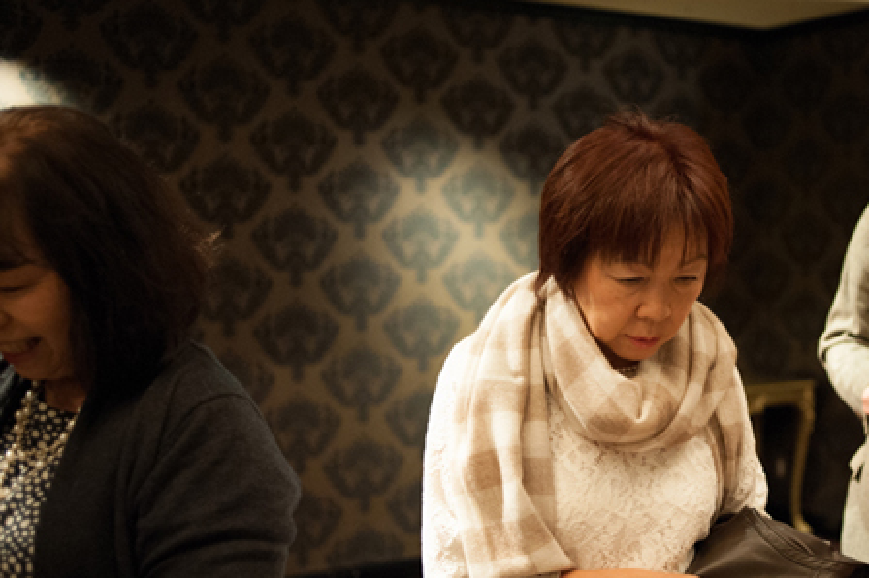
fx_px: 1206
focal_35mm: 50
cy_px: 328
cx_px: 605
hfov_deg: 39.0
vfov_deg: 26.9
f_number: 2.8
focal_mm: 35
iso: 2500
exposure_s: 1/100
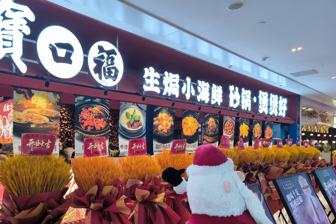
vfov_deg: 44.5
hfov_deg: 63.1
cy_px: 144
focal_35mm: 29
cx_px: 134
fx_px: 271
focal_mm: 5.35
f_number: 1.7
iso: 125
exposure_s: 1/100
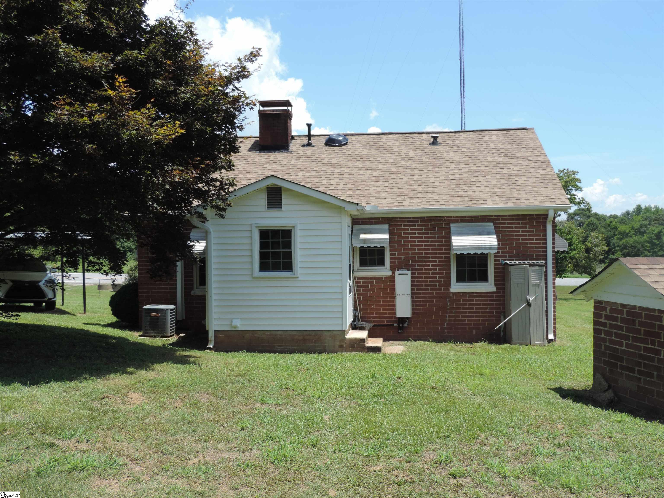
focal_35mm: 35
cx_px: 332
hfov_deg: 52.6
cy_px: 249
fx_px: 671
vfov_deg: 40.7
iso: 80
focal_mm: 6.2
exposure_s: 1/640
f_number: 3.3
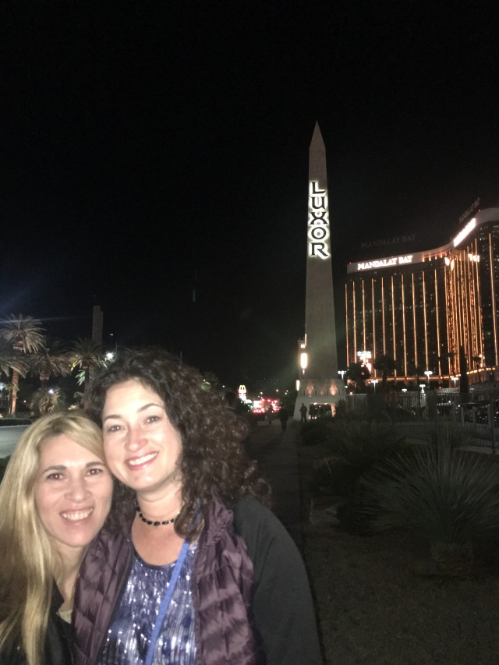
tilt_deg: +8.2
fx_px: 557
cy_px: 332
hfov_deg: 48.2
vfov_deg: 61.7
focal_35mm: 29
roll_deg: +1.1
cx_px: 250
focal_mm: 4.15
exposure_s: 1/16
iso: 500
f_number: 2.2
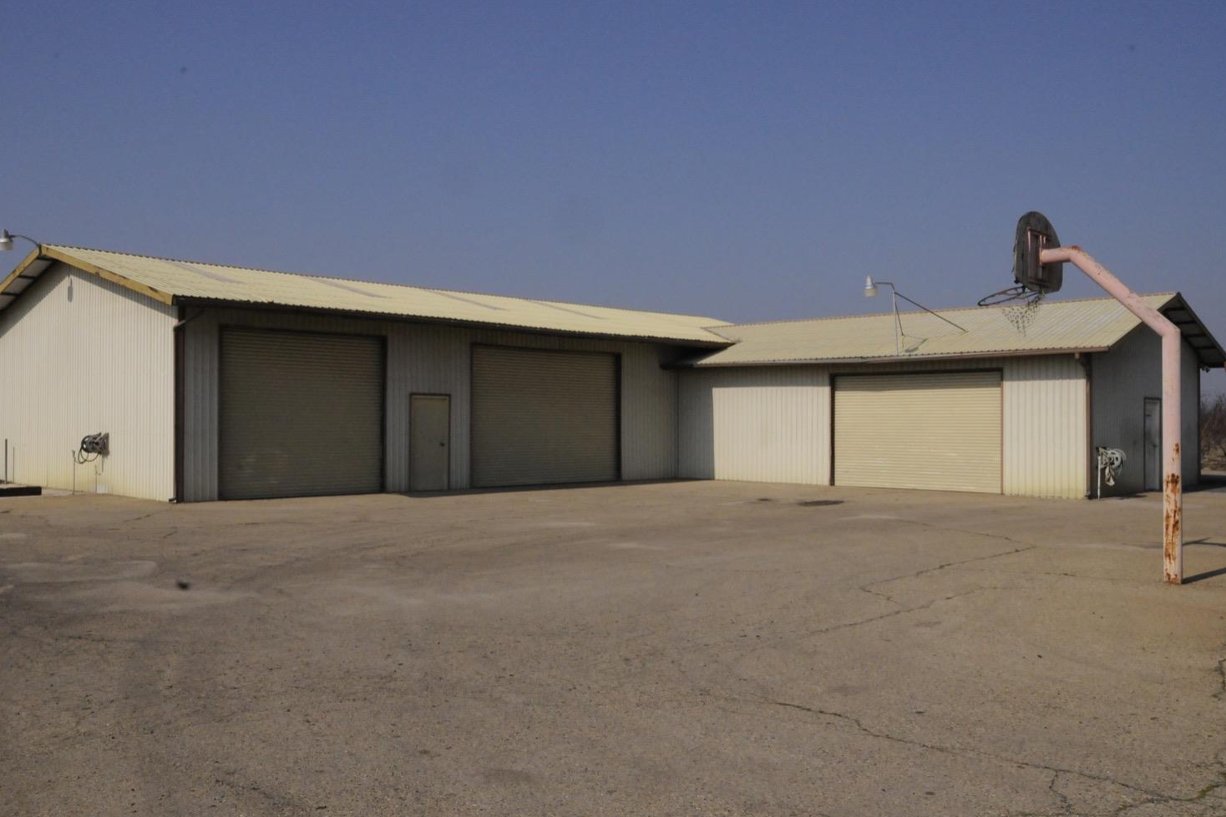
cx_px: 606
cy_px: 404
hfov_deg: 40.4
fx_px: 1668
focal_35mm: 49
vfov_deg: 27.5
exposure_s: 1/2500
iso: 2000
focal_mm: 32
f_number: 22
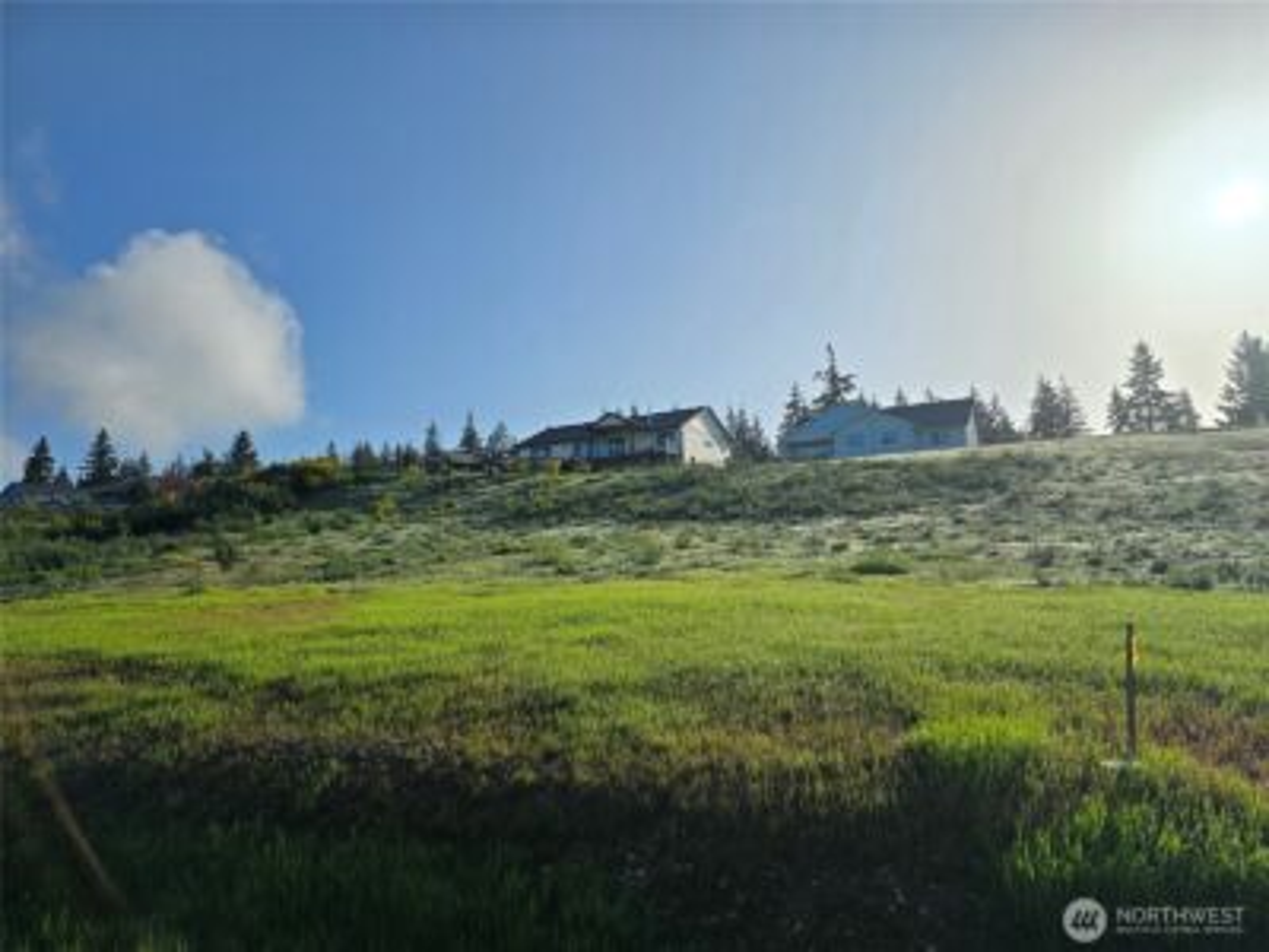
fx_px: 843
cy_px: 476
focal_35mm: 23
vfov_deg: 58.9
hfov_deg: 73.9
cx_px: 634
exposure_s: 1/3399
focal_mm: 6.3
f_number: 1.7
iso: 12
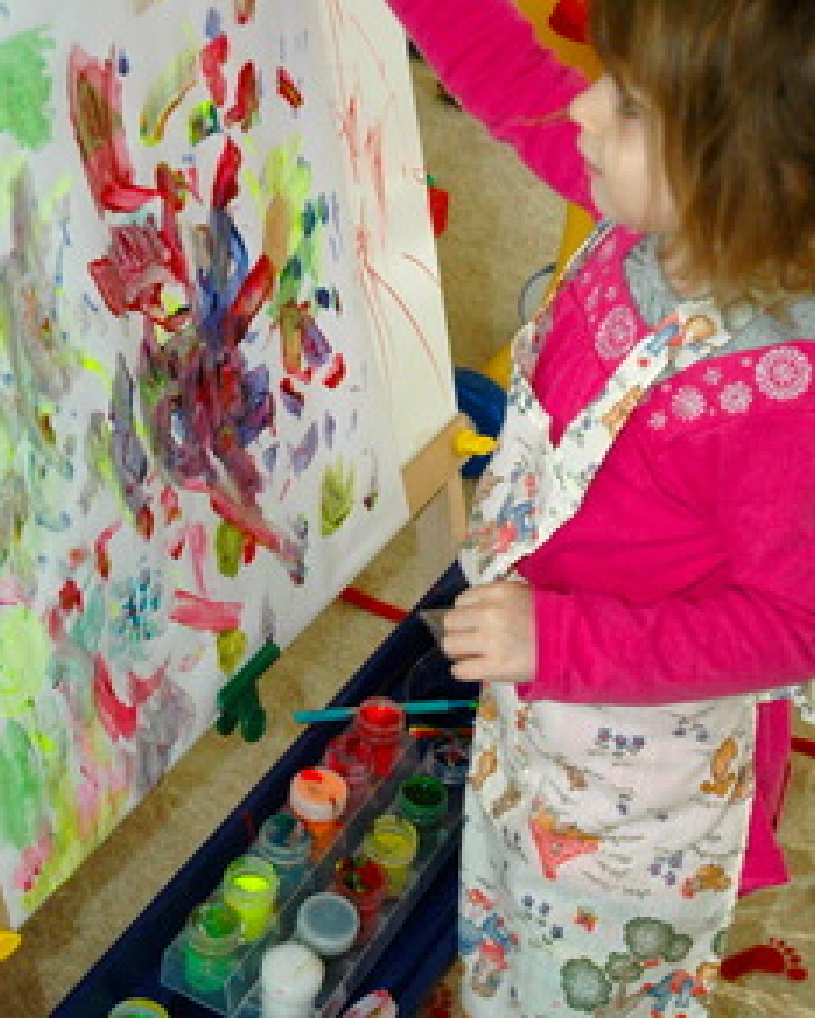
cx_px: 315
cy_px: 420
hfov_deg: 20.5
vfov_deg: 25.4
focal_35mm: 75
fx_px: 2254
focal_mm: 31
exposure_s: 1/60
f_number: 4
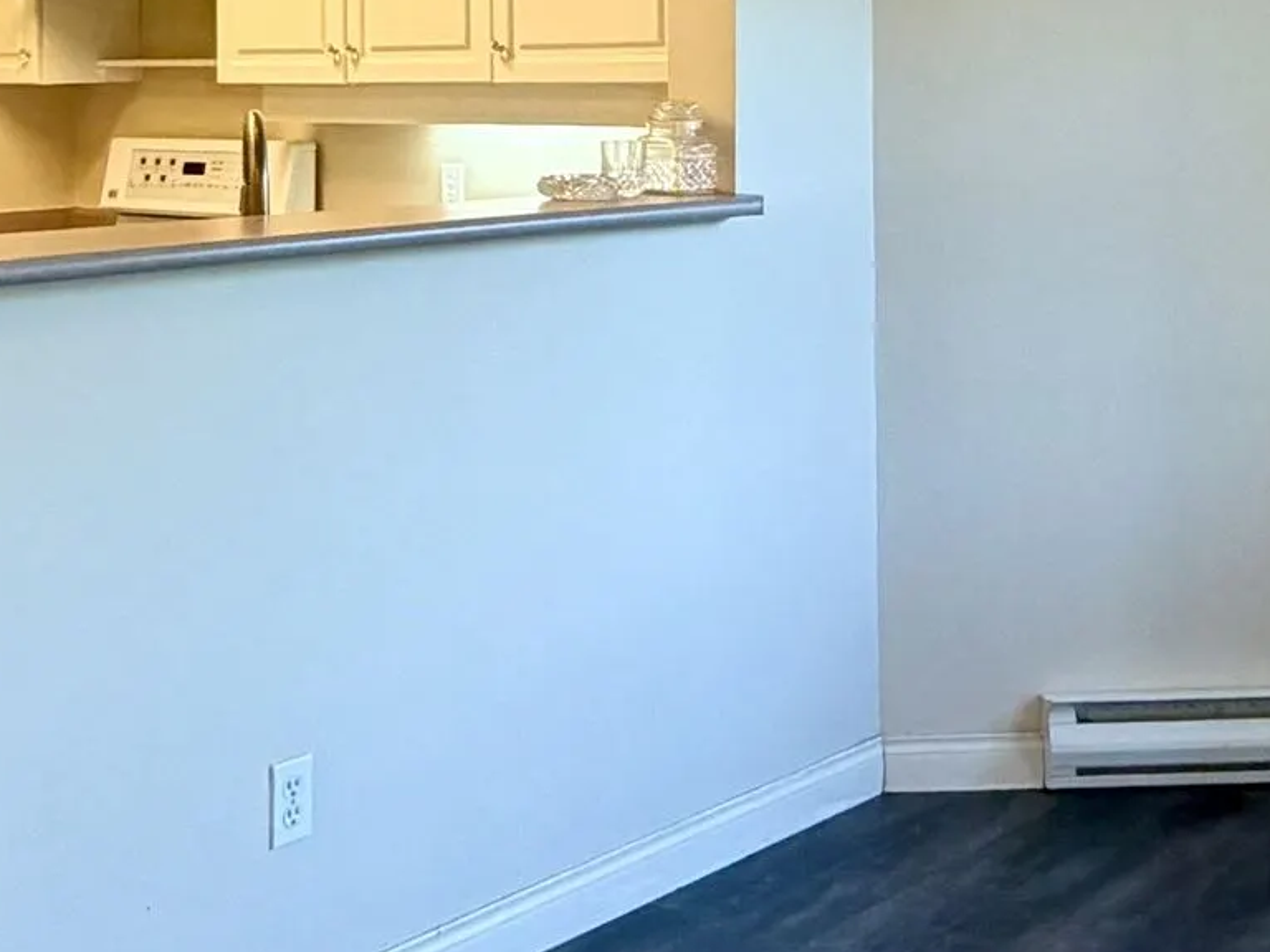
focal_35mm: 56
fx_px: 2055
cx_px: 716
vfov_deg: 24.7
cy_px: -36
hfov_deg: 34.3
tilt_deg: +3.2
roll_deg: +0.6
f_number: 2.2
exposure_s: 1/120
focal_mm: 2.22
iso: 250
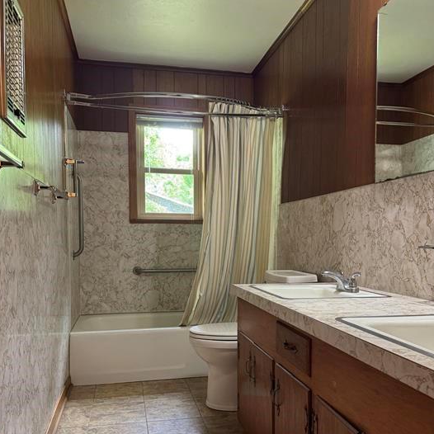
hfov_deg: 52.5
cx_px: 216
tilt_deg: -3.1
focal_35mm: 31
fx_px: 440
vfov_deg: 52.1
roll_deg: -0.2
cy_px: 263
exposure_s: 1/60
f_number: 1.78
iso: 320
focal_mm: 6.76
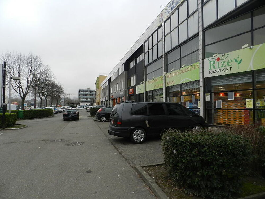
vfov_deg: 58.9
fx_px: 176
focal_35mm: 23
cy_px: 100
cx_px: 132
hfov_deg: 73.9
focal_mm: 4
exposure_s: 1/125
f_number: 3.4
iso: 160
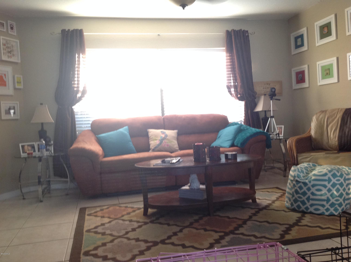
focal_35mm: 35
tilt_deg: -1.4
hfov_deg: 52.7
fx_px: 354
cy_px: 131
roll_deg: +3.2
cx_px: 176
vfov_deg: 40.6
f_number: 2.4
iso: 125
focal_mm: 4.28
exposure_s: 1/15
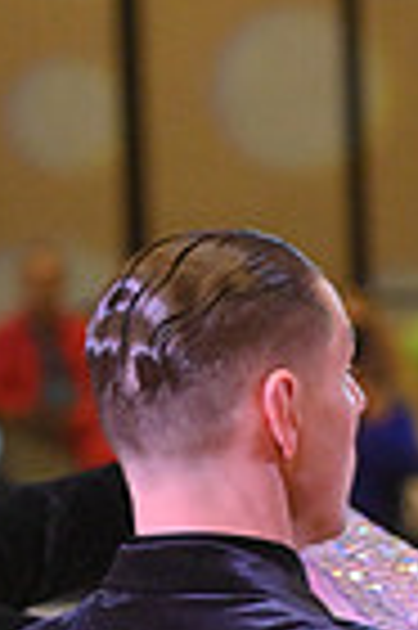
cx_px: 483
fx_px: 9410
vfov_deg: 3.8
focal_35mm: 539
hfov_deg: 2.5
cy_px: 1148
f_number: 5.6
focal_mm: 130
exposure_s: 1/400
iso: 4000
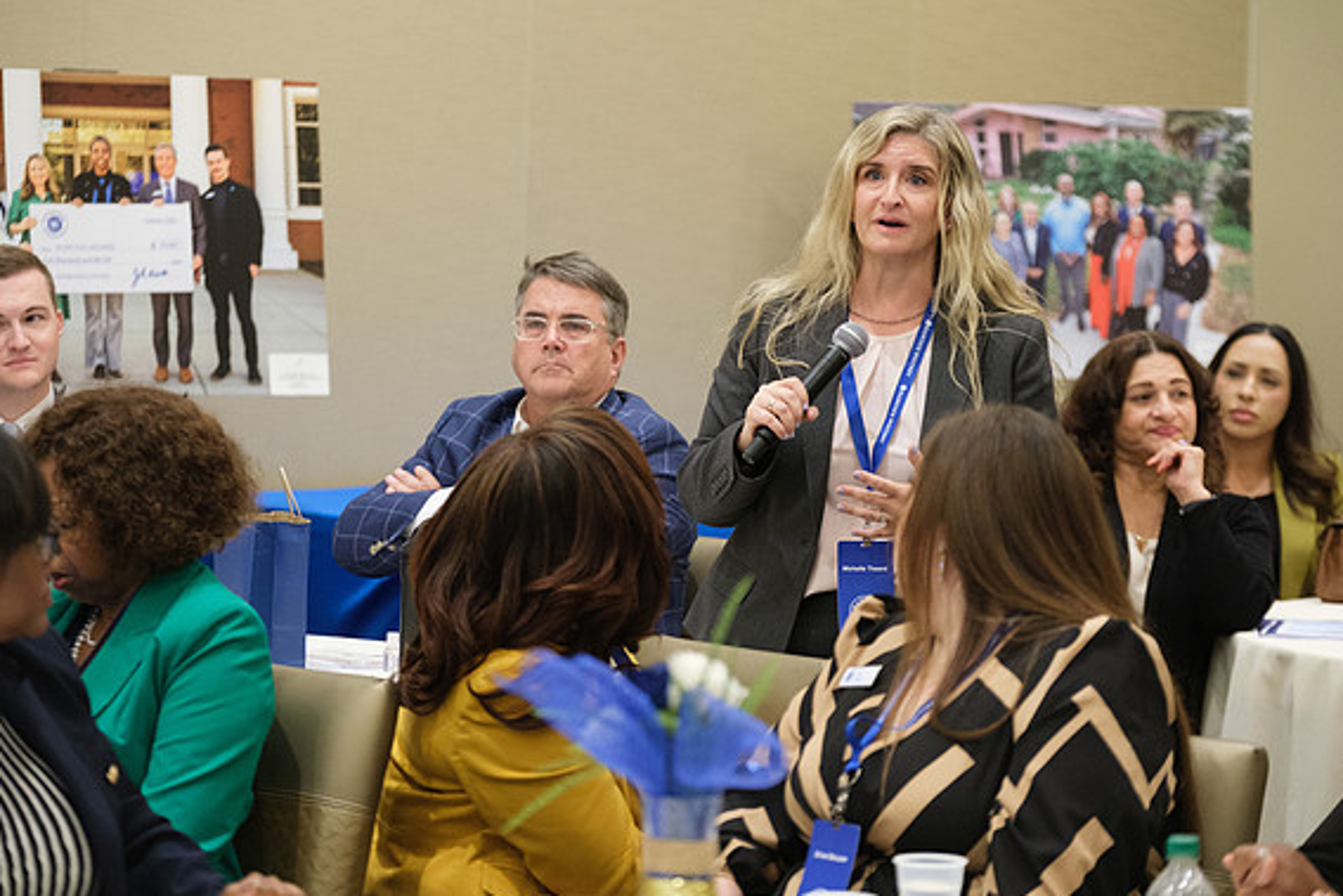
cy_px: 455
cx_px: 683
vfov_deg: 9.5
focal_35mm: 145
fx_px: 5410
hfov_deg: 14.1
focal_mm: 94.5
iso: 3200
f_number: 2.8
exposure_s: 1/160
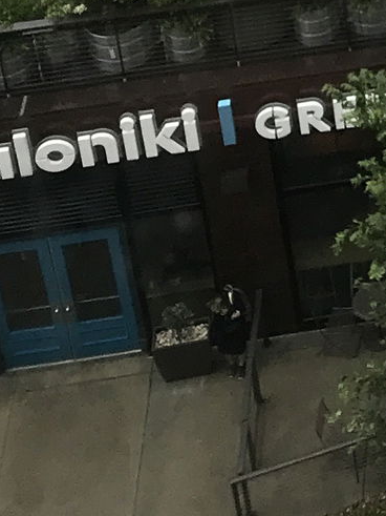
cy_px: -770
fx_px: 2172
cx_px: 905
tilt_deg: -23.6
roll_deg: +0.6
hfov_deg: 9.2
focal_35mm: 146
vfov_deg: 11.1
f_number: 1.8
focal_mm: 3.99
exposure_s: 1/120
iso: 25
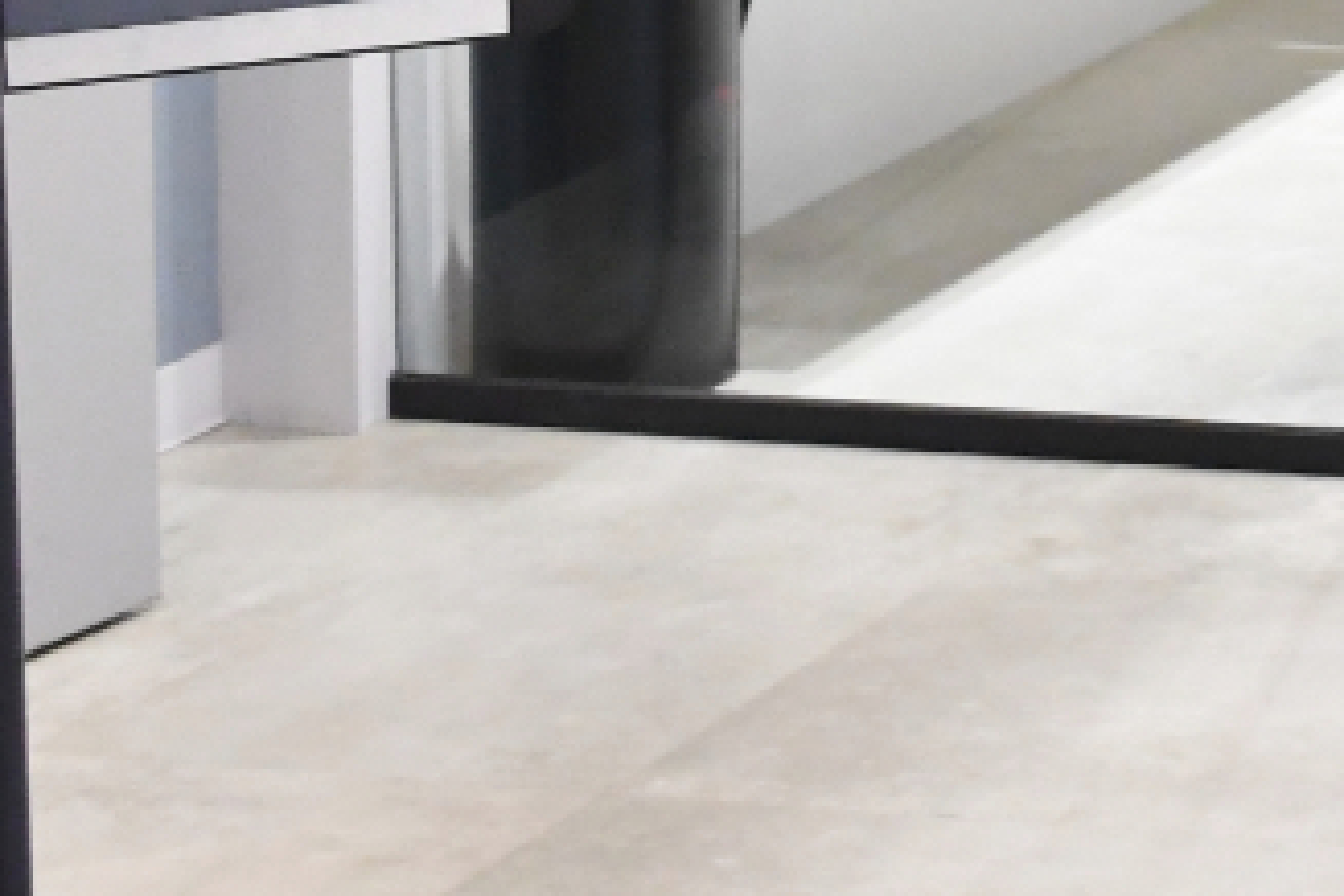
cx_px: 2959
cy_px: -1192
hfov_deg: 9.1
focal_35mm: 208
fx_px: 7765
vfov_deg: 6.3
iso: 2200
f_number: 8
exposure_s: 1/125
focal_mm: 28
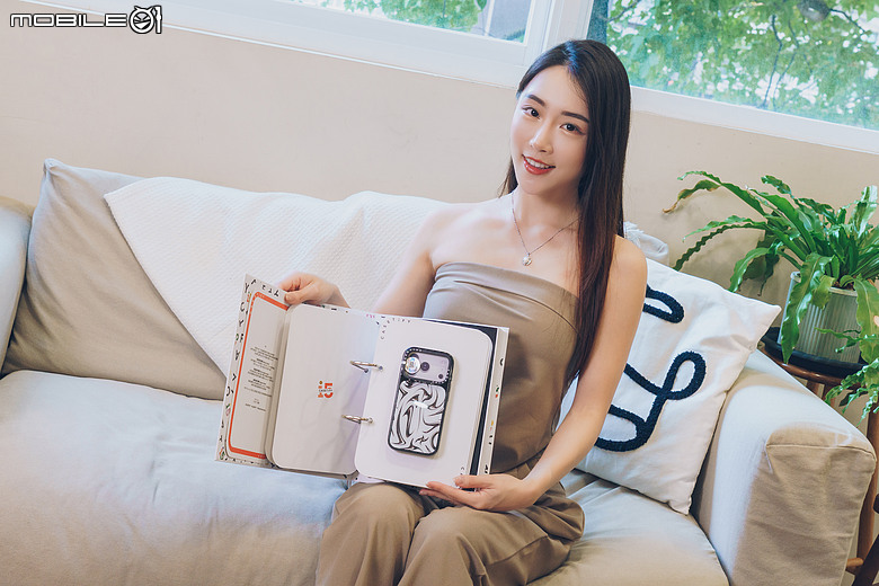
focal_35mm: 54
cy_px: 293
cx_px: 440
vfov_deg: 25.1
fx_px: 1318
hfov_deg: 36.9
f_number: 6.3
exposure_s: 1/100
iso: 640
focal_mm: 36
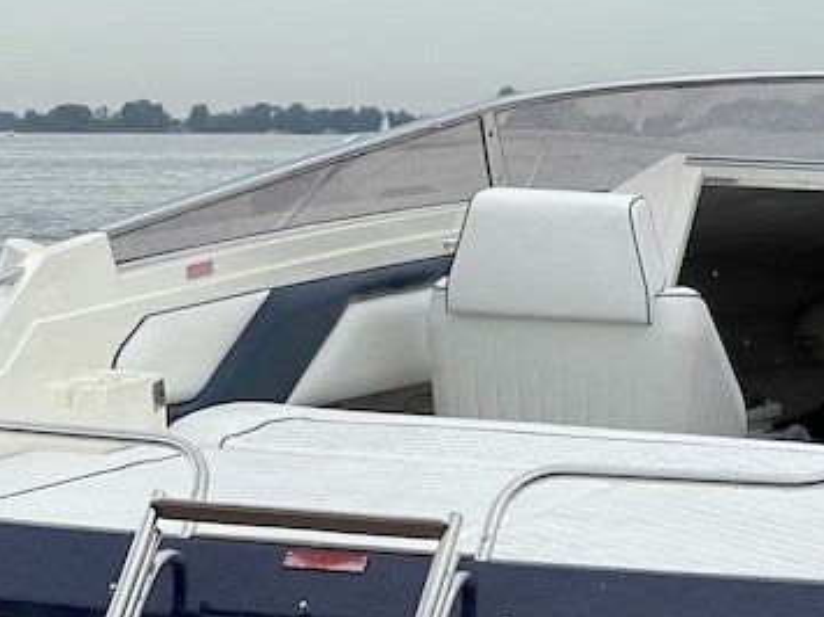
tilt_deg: -8.8
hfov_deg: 13.2
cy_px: 731
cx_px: 478
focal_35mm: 150
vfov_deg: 9.8
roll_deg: +1.0
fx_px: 3569
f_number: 2
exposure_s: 1/1410
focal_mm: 6
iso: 25
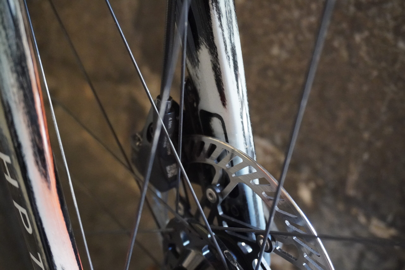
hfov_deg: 47.9
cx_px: 202
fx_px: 456
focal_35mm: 40
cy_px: 135
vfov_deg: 33.0
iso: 6400
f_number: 4.5
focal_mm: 27
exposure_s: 1/80
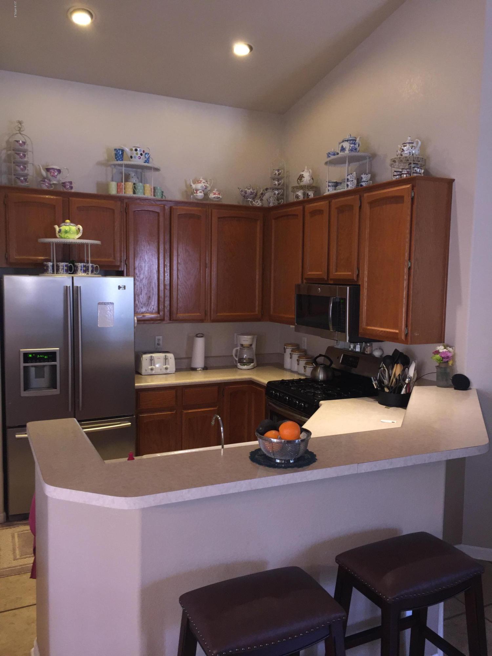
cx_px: 246
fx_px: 550
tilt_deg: -5.9
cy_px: 328
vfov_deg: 61.7
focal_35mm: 29
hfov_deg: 48.2
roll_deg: -1.4
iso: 80
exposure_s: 1/30
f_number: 2.2
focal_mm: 4.15
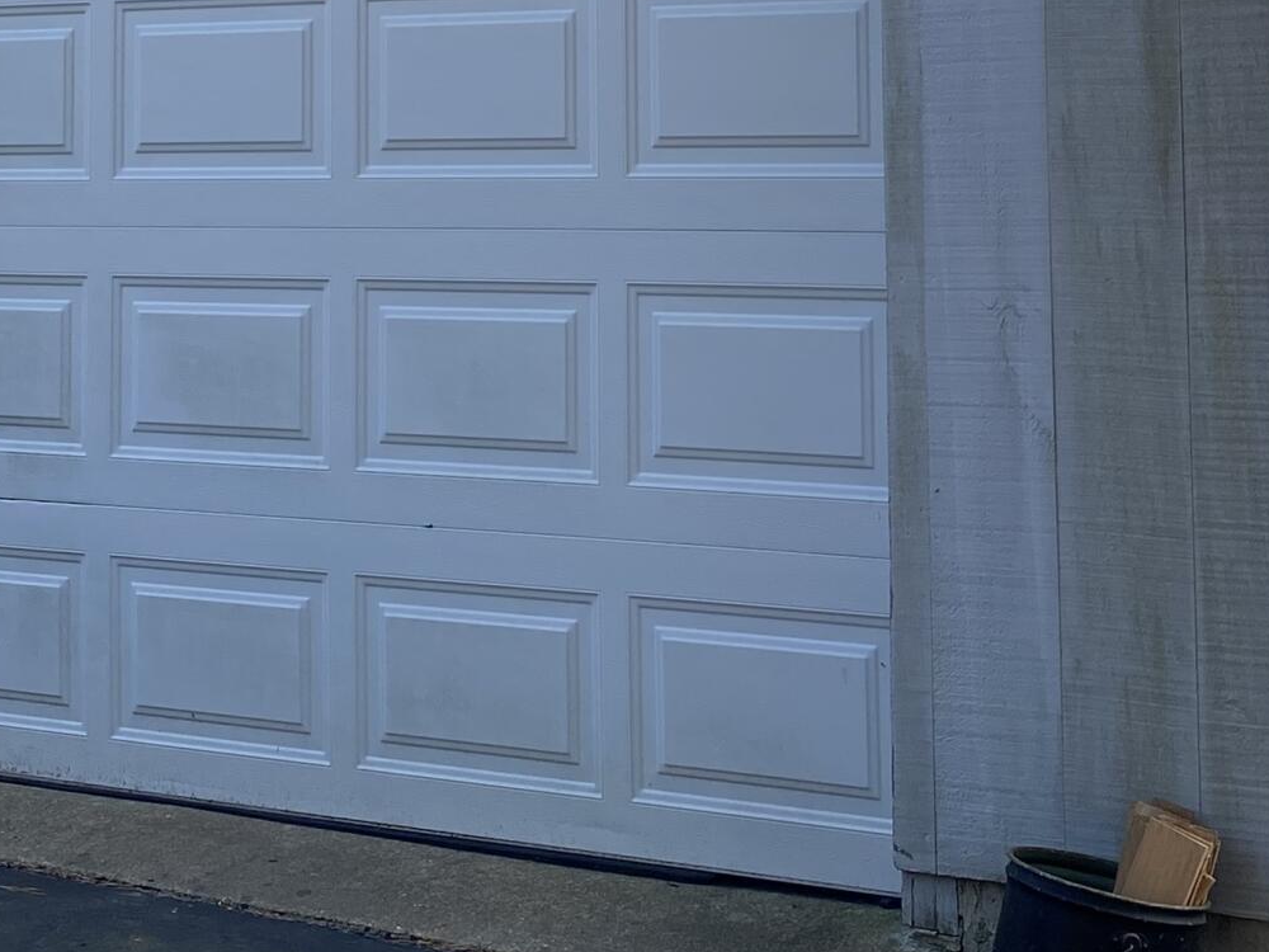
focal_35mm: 78
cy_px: -86
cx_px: 874
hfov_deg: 24.9
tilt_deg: +4.4
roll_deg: +0.2
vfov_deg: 18.2
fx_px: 2859
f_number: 1.8
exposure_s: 1/805
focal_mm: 4.25
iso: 32
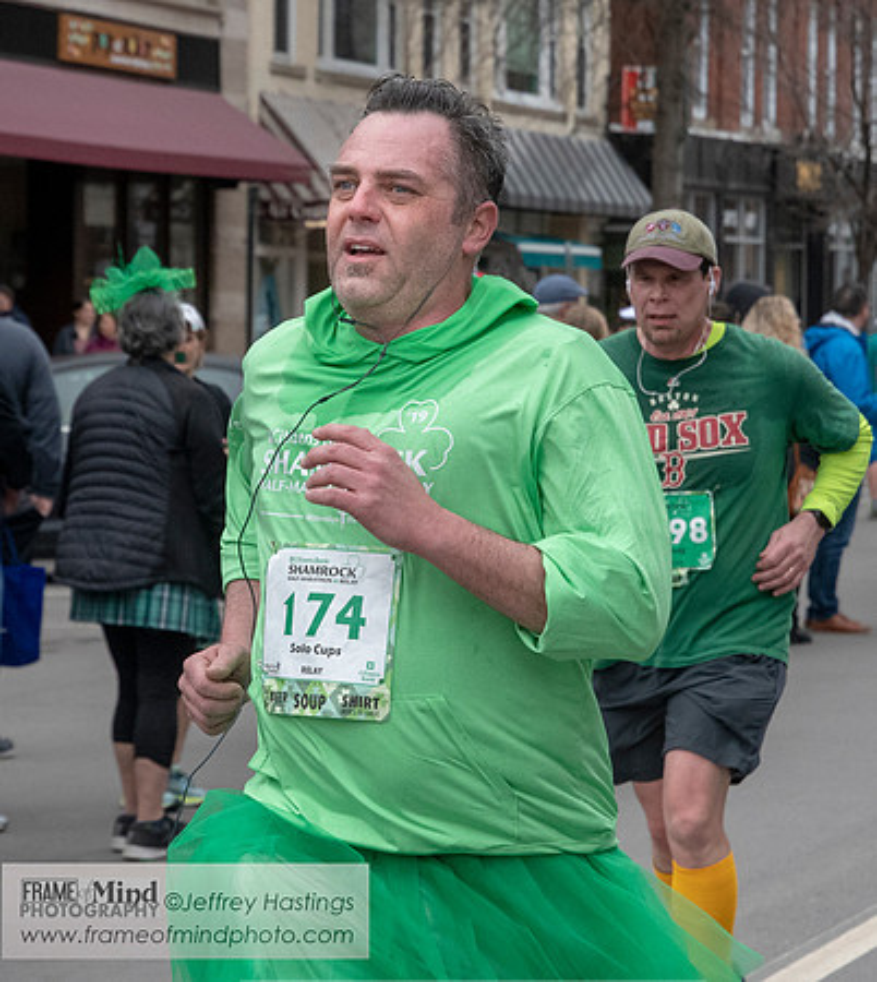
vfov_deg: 13.4
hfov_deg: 12.0
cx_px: 412
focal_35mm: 137
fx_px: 4161
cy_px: 387
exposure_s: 1/6400
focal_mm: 50
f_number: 4.5
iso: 1600
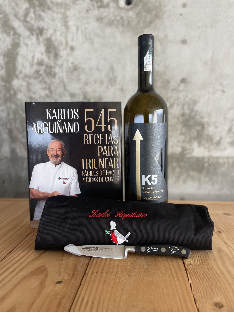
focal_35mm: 26
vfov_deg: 67.3
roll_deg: +1.2
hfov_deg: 53.1
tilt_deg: -5.7
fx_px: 234
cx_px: 117
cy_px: 156
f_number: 1.6
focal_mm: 4.2
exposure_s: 1/121
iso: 64
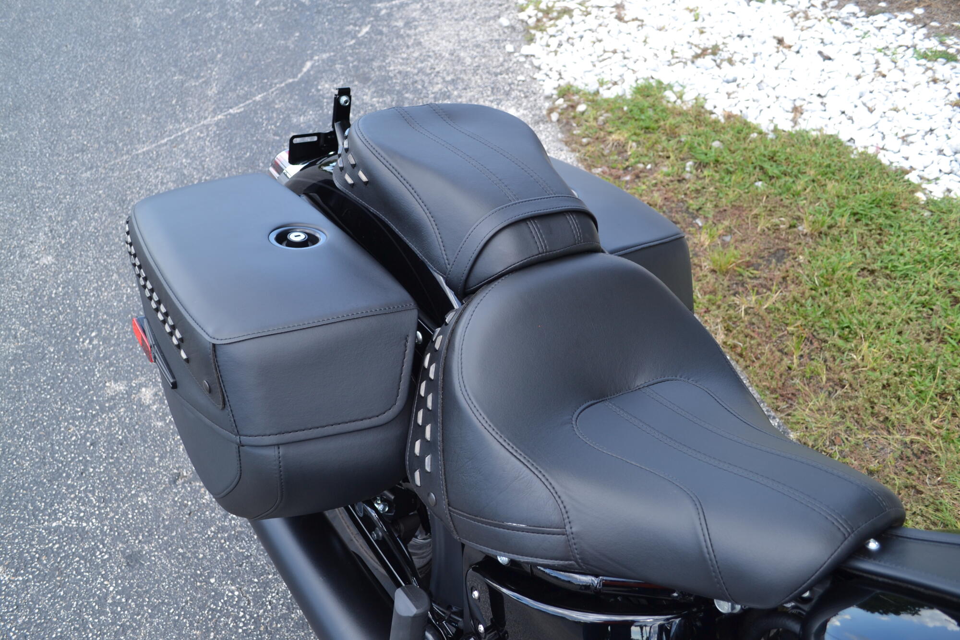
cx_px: 480
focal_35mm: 33
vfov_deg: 40.0
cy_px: 320
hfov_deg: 57.2
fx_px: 880
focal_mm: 22
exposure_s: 1/125
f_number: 5.6
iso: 160
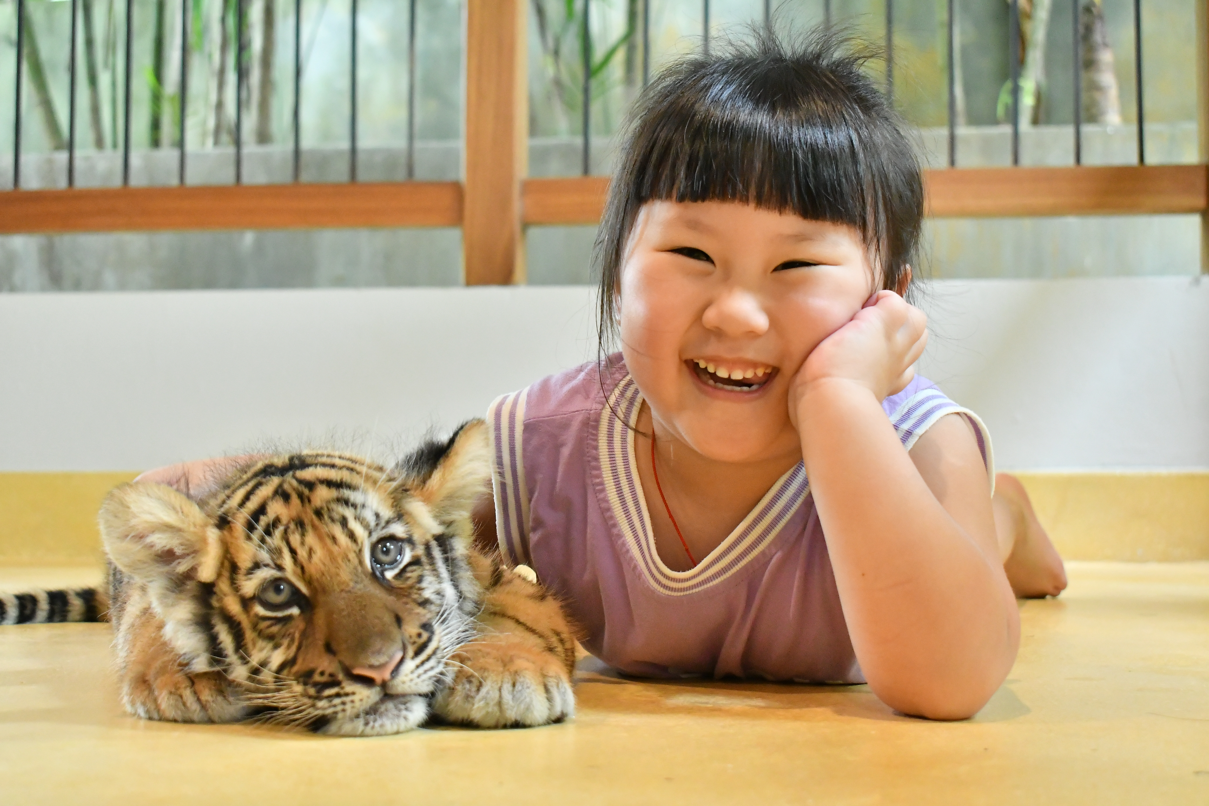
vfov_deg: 26.0
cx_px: 604
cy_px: 403
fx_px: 1746
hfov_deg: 38.2
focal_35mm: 52
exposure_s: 1/125
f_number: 5.6
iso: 4000
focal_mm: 35
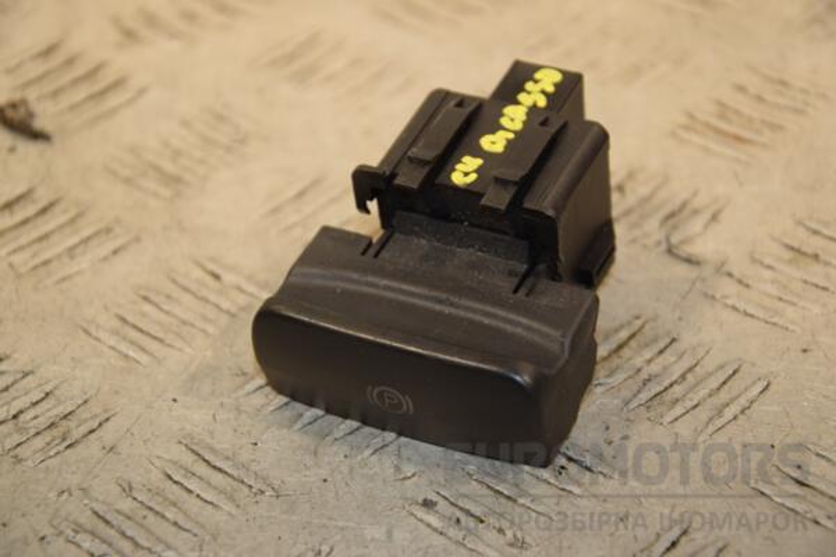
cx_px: 418
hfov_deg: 18.2
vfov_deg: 12.2
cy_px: 278
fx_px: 2612
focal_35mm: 112
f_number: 6.3
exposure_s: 1/200
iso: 800
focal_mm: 75
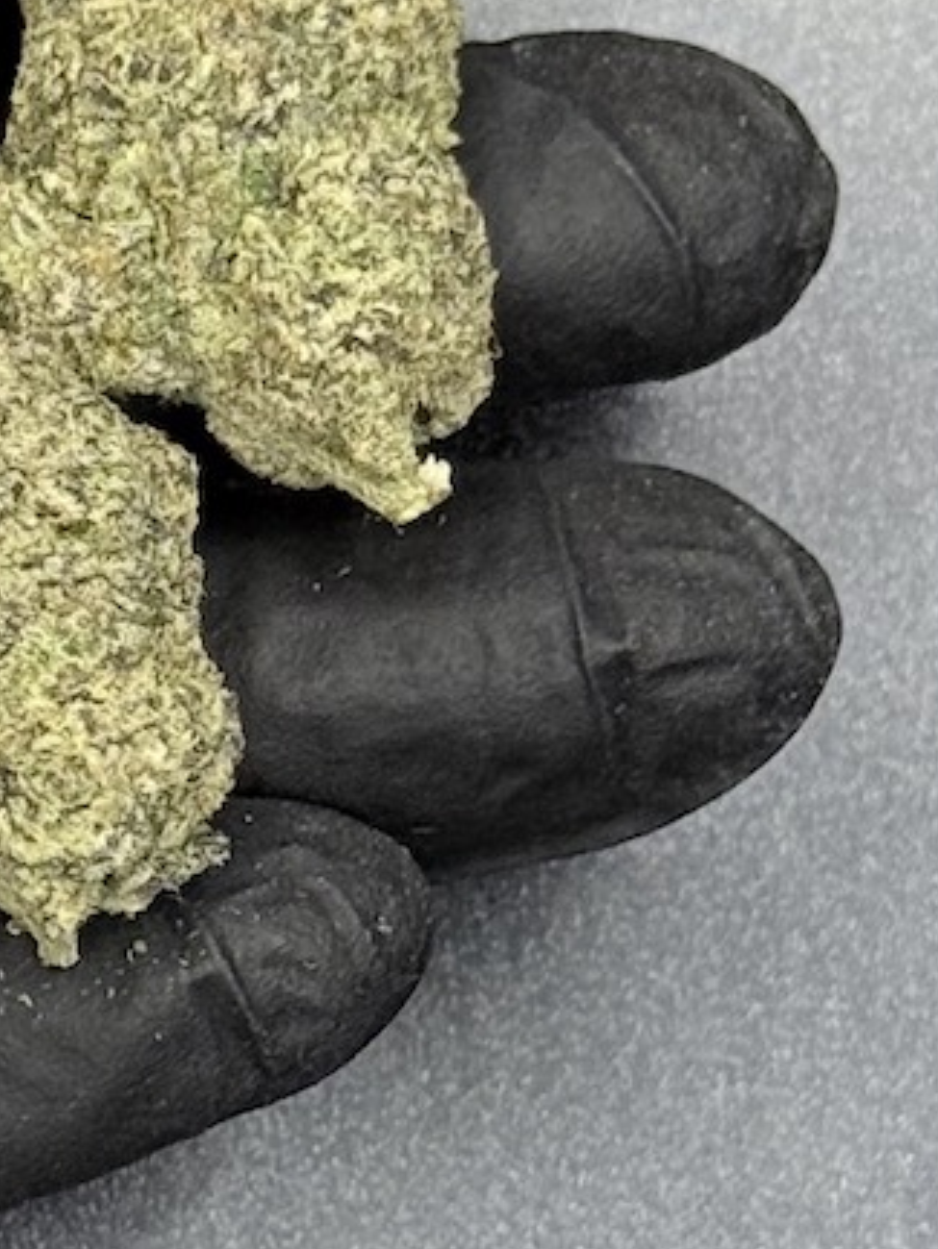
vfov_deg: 9.3
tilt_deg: -80.6
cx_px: -219
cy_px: 626
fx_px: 7692
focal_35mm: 213
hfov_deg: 6.9
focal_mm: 6.76
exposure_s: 1/50
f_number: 1.78
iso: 80
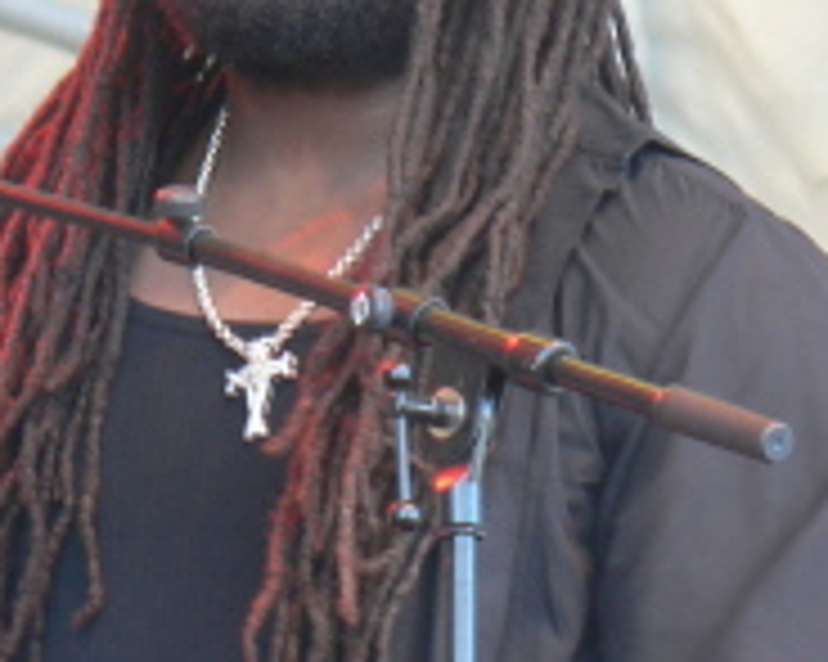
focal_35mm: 760
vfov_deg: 2.0
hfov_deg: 2.5
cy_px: 403
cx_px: 306
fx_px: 18614
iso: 100
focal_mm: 54.2
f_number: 3.3
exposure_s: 1/30
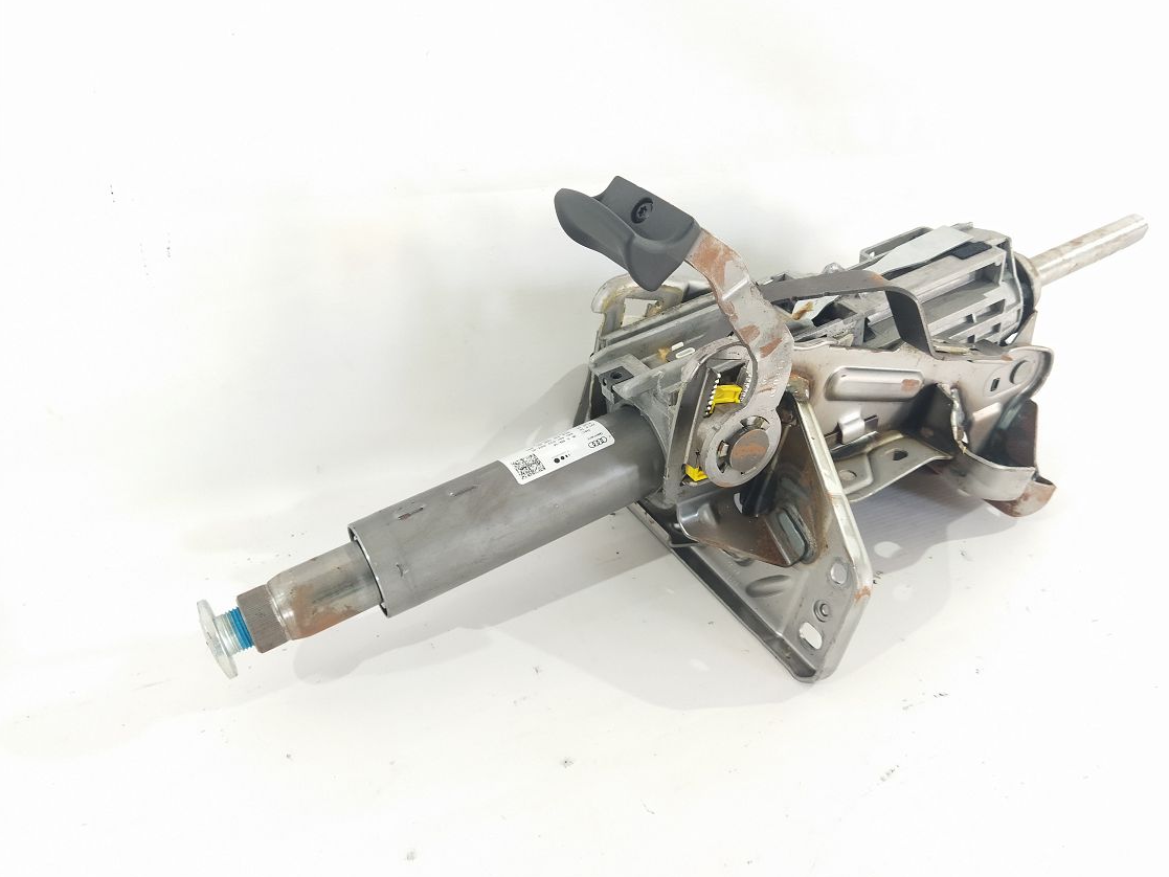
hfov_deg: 61.6
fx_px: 979
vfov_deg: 48.2
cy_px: 432
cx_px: 624
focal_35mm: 29
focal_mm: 4.71
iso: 241
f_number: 1.79
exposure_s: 1/50
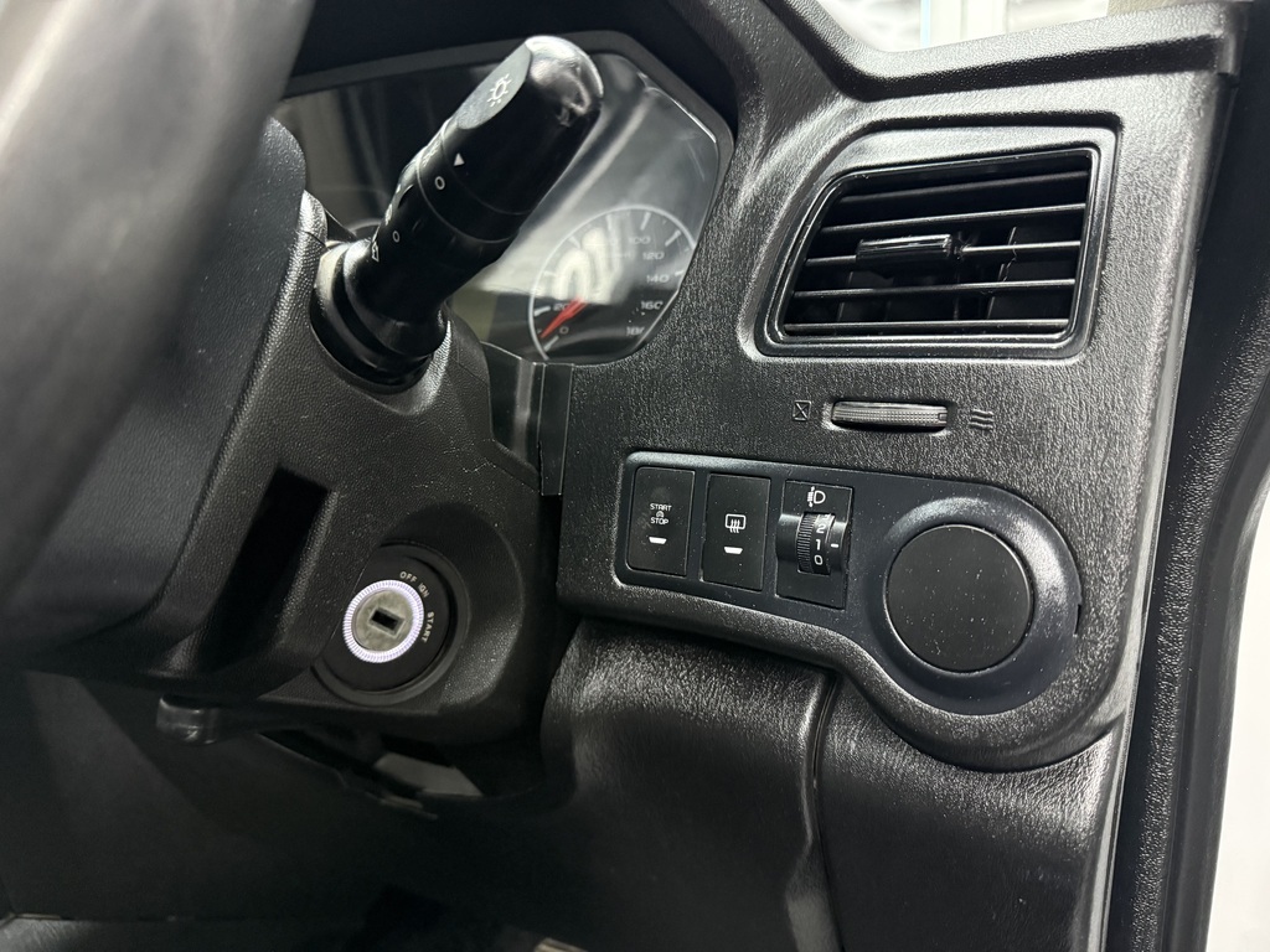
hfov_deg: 71.6
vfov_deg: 56.8
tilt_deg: -10.4
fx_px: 881
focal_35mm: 24
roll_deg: +2.5
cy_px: 476
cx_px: 635
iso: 1000
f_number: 1.78
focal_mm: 6.76
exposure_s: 1/36
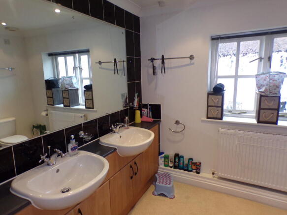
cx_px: 144
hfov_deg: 71.6
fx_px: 199
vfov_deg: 56.8
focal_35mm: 24
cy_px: 108
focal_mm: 4.3
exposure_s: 1/34
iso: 128
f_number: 3
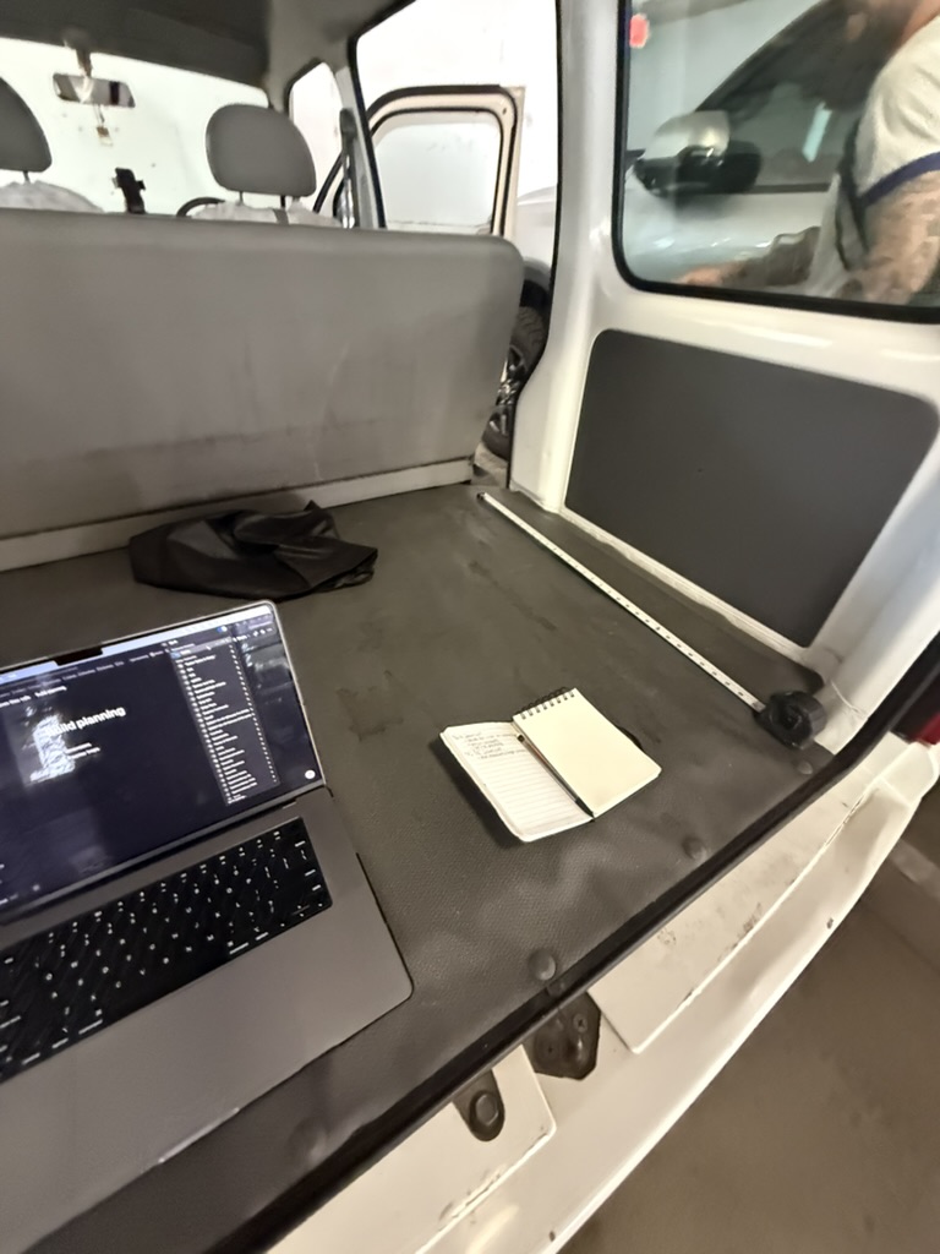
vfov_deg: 102.1
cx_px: 470
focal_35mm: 14
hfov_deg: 85.7
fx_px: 507
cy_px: 627
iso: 1250
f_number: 2.2
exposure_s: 1/60
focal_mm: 2.22
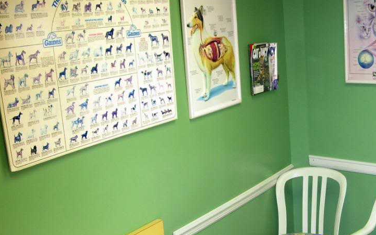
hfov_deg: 35.5
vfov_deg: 22.5
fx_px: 584
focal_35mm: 57
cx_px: 239
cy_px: 179
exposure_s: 1/43.9
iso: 79
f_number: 2.8
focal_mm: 7.8
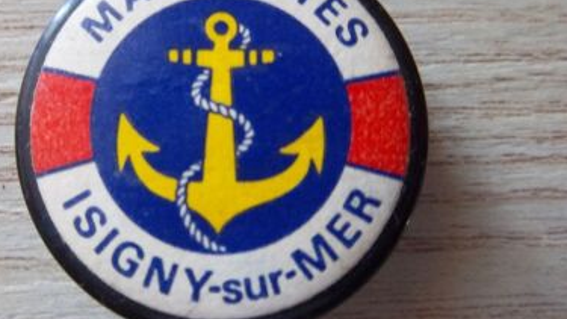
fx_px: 586
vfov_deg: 30.3
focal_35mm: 39
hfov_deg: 51.0
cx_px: 210
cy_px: 119
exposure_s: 1/10
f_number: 3.5
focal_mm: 5.05
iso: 160
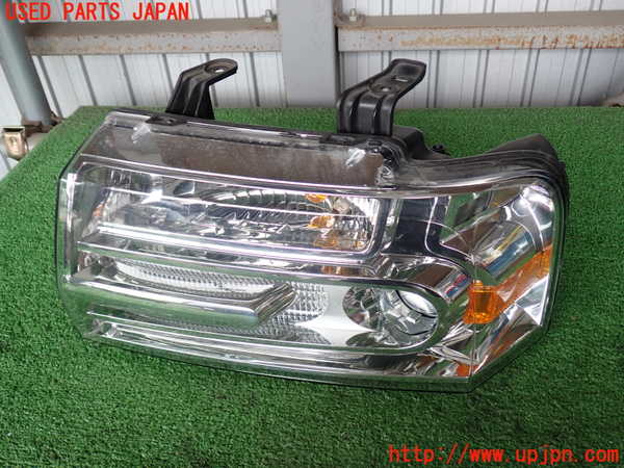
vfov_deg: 44.2
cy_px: 234
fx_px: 577
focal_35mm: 32
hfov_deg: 56.8
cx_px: 312
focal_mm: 5.79
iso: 100
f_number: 2.4
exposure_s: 1/80
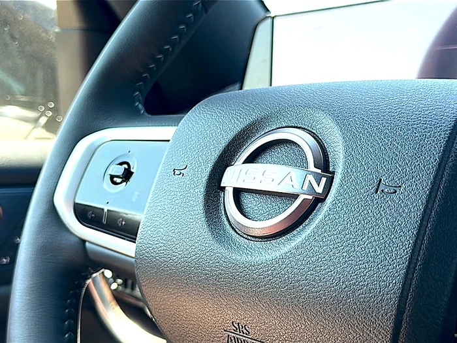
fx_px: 568
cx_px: 228
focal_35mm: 43
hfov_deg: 43.9
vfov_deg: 33.6
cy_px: 172
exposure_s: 1/295
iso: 80
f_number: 1.78
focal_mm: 6.86
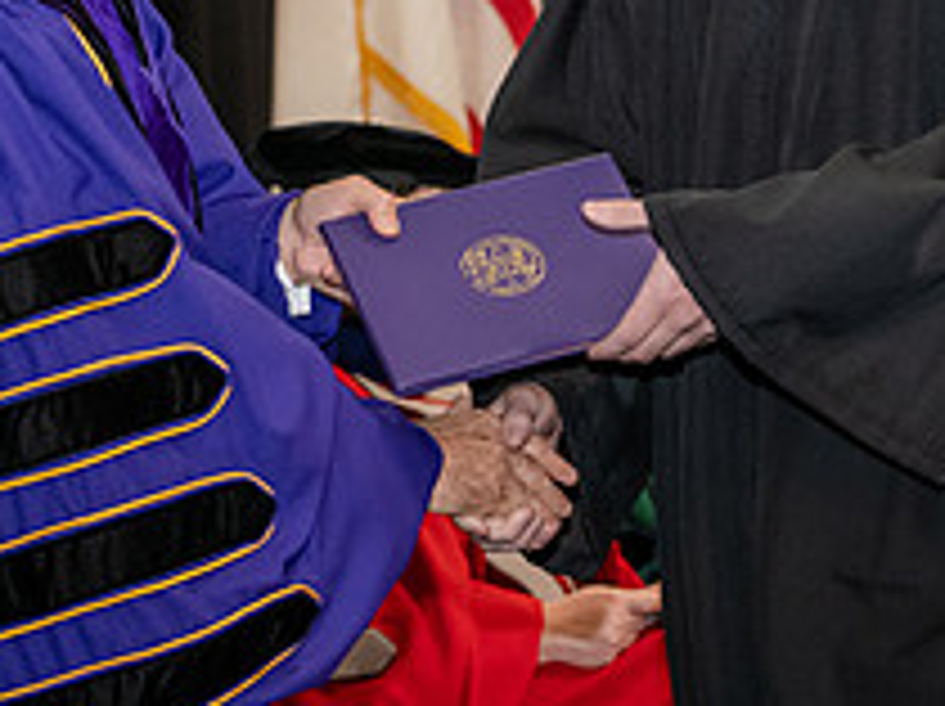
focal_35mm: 186
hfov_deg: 10.6
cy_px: -142
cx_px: 320
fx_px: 5072
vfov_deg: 7.9
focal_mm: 70
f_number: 5
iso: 2500
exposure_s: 1/200
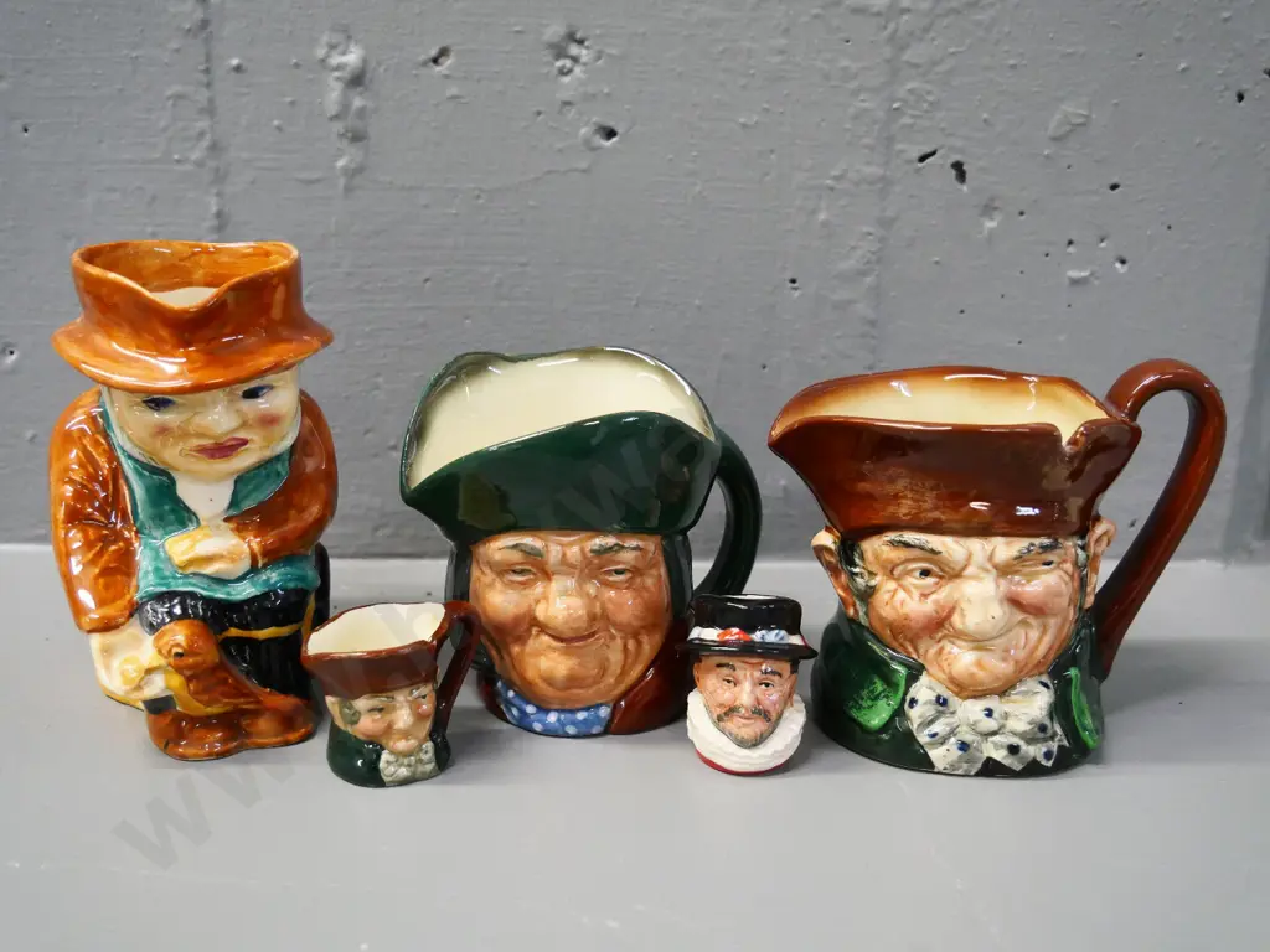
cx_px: 635
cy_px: 476
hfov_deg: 46.8
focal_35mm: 40
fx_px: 1468
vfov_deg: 36.0
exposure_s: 1/80
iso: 1600
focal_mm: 20
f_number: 4.5
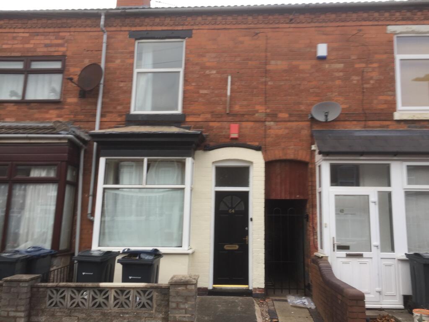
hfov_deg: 61.7
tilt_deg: +9.3
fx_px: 359
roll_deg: +0.7
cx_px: 214
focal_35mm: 29
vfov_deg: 48.2
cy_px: 161
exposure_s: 1/149
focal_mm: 4.15
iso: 32
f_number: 2.2
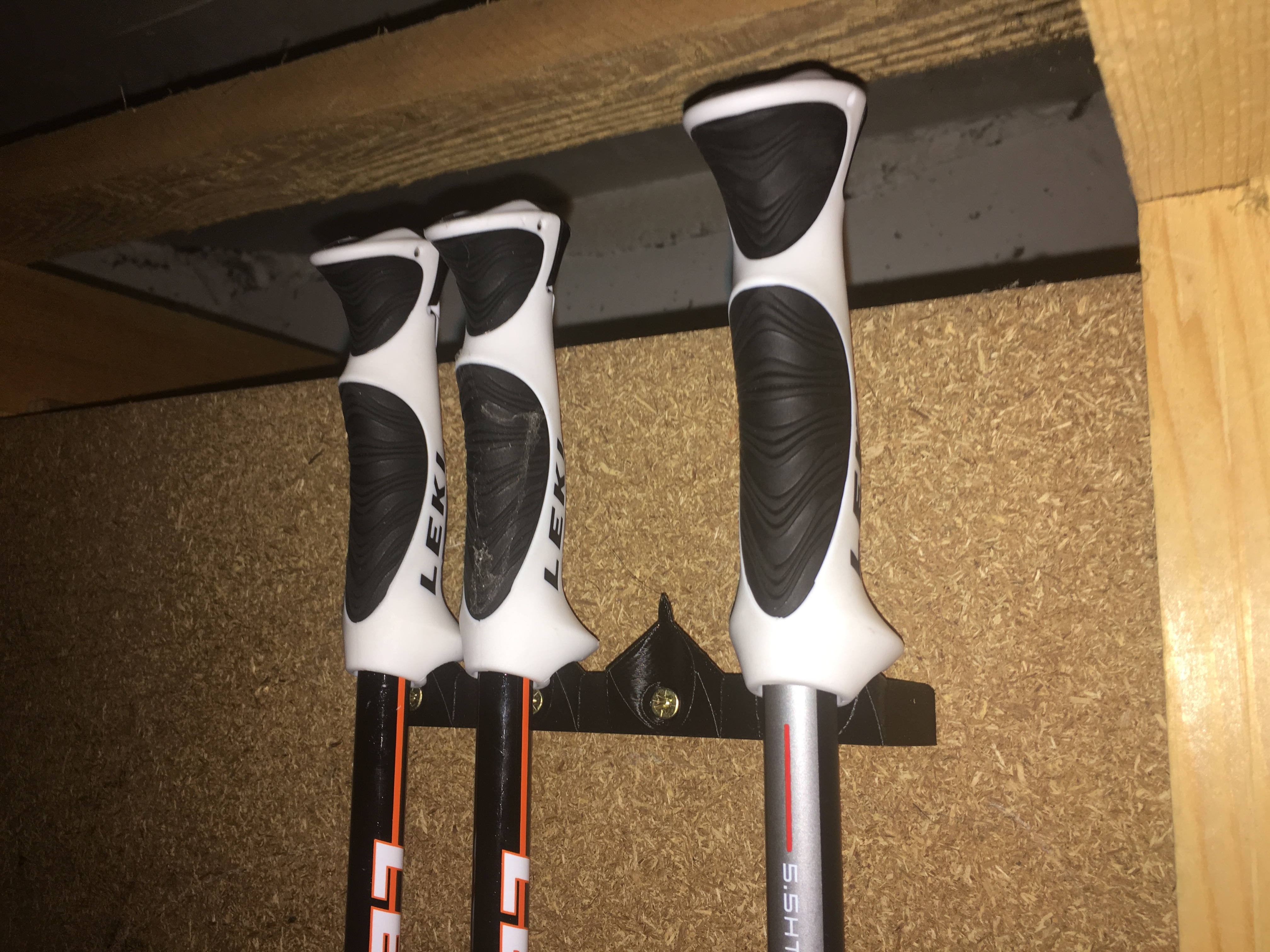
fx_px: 1064
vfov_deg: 48.2
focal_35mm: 29
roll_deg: +0.3
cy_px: 476
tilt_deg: +9.1
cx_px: 635
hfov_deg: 61.7
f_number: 2.2
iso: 25
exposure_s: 1/33
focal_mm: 4.15
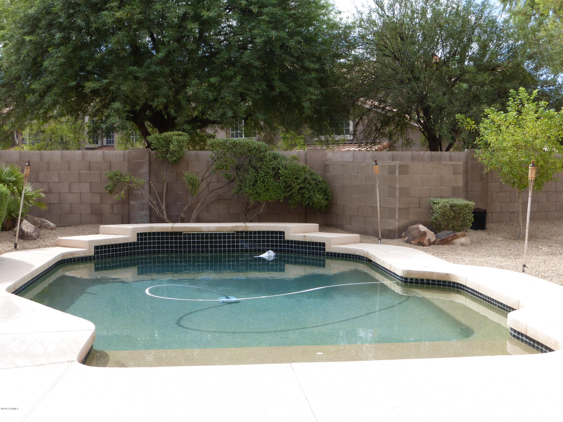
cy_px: 211
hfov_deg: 41.2
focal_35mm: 46
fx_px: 748
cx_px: 282
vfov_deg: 31.5
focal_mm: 7.9
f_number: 4.1
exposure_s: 1/400
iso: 100
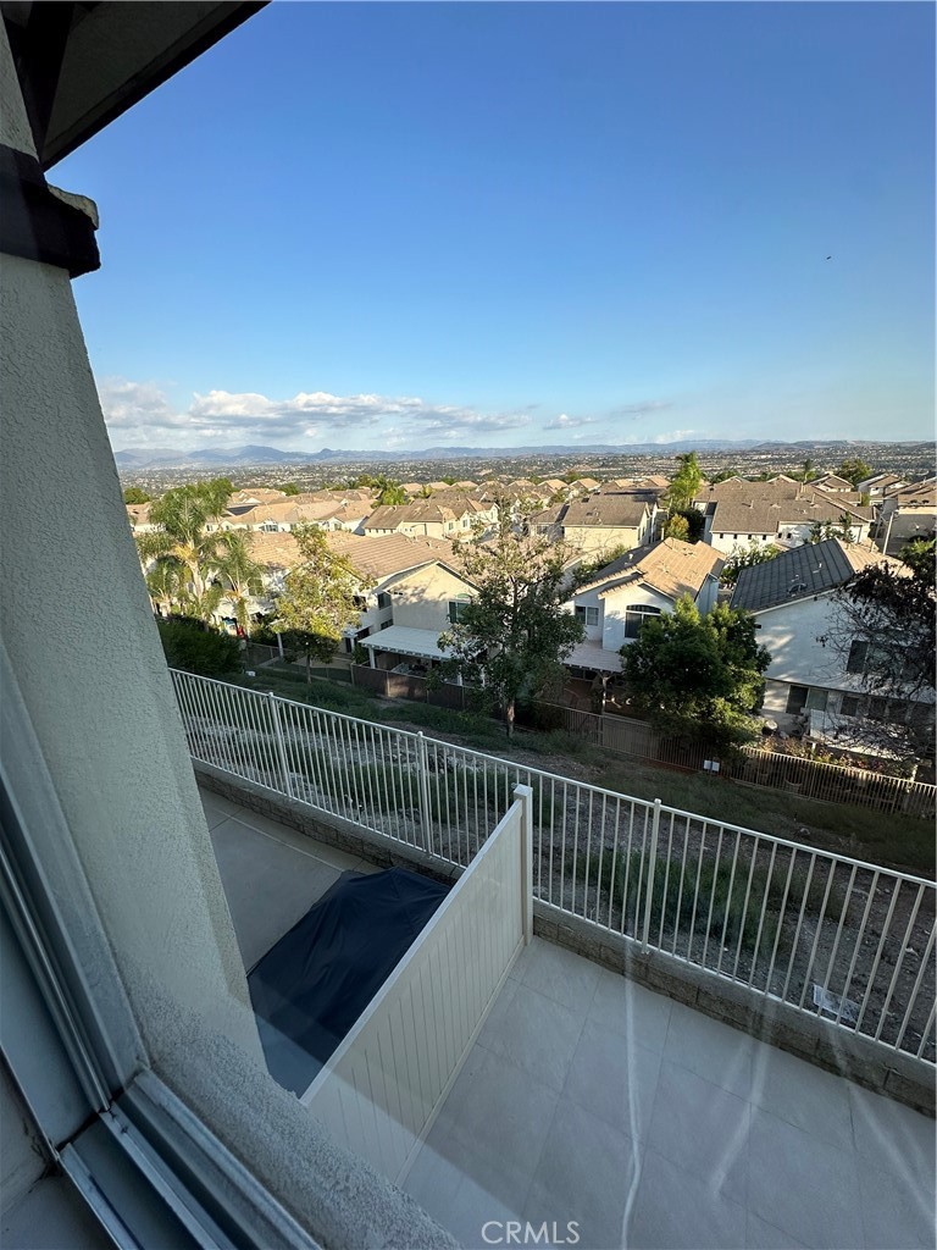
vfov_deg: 102.1
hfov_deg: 85.7
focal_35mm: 14
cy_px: 625
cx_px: 468
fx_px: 505
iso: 40
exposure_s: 1/963
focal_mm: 2.22
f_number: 2.2
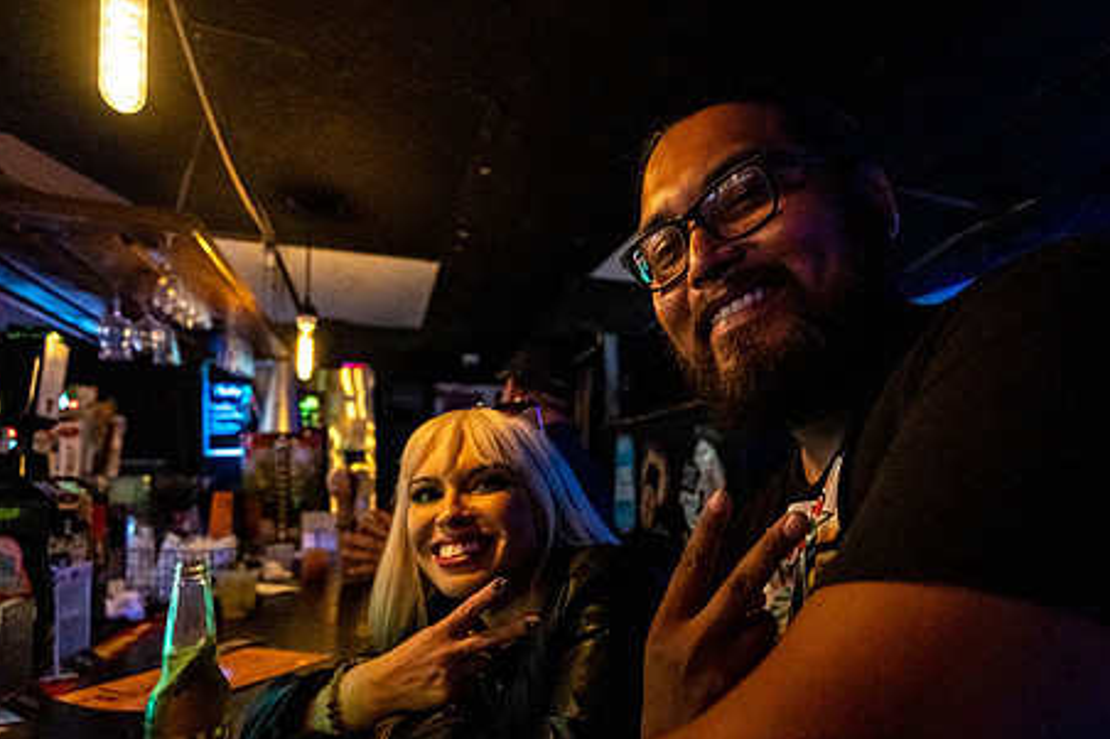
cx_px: 693
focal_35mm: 19
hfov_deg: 85.3
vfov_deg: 64.3
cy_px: 414
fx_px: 586
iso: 3200
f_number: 2.8
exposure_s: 1/200
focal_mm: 14
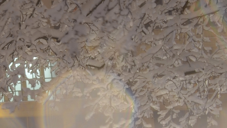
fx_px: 945
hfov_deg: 11.7
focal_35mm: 157
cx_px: -285
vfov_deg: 7.7
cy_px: 24
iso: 100
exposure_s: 6
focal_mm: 22
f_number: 11
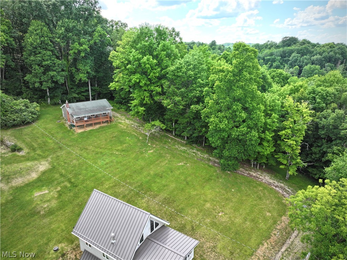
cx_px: 174
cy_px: 130
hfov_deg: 71.6
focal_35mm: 24
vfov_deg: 56.8
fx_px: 240
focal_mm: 12.29
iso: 100
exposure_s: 1/160
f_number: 4.5
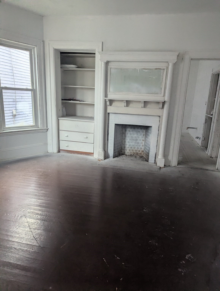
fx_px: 203
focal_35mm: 24
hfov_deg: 56.9
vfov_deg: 71.5
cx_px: 110
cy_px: 146
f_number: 1.85
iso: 517
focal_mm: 6.81
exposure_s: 1/261
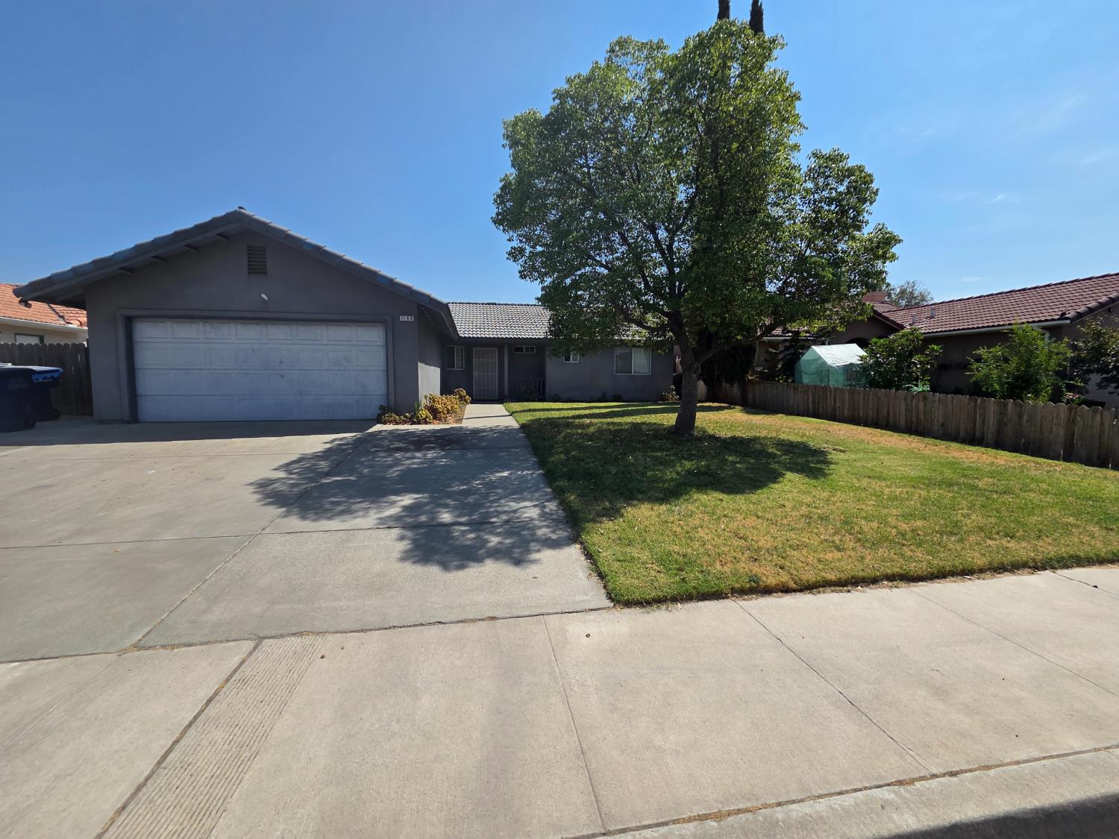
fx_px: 420
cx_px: 560
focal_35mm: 13
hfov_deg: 106.2
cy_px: 420
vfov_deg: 89.9
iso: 50
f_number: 2.2
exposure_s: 1/3203
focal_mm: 2.2
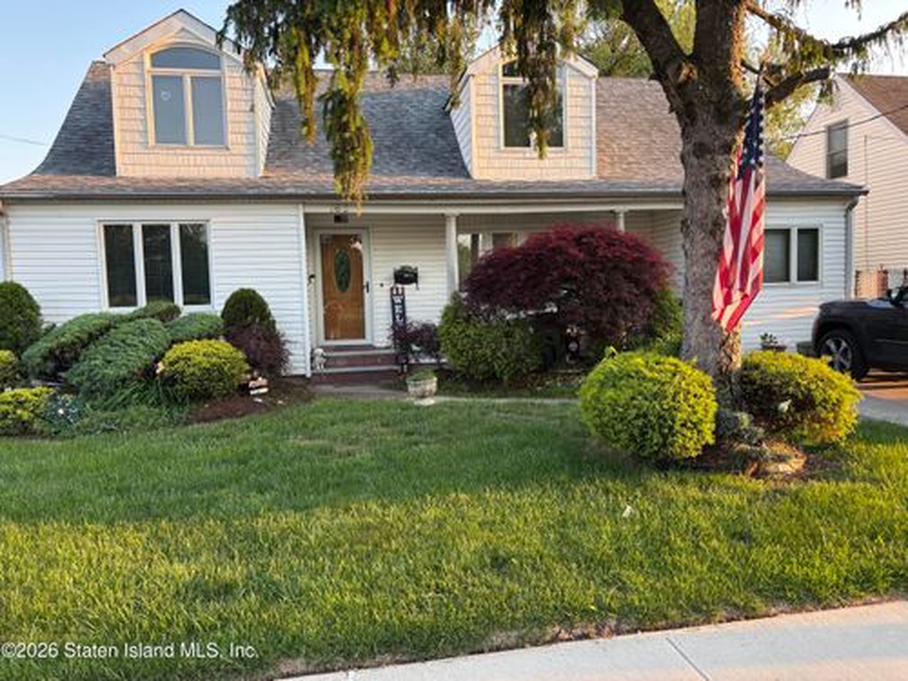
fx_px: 682
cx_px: 454
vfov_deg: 53.1
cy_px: 340
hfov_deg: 67.3
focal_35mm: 26
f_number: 1.6
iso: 40
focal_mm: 5.96
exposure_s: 1/138
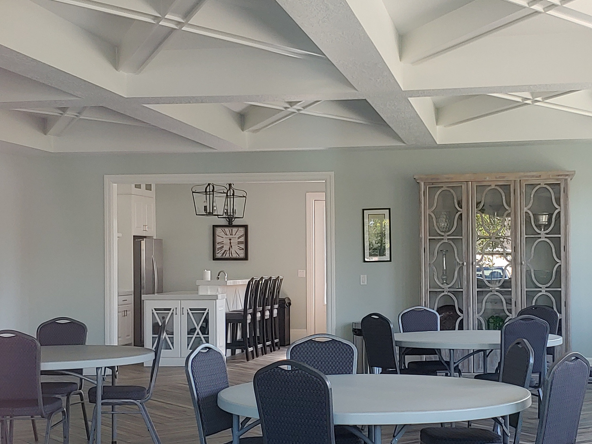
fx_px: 975
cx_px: 345
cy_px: 258
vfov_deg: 25.6
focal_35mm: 57
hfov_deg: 33.7
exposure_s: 1/60
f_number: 1.5
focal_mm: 4.23
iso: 50
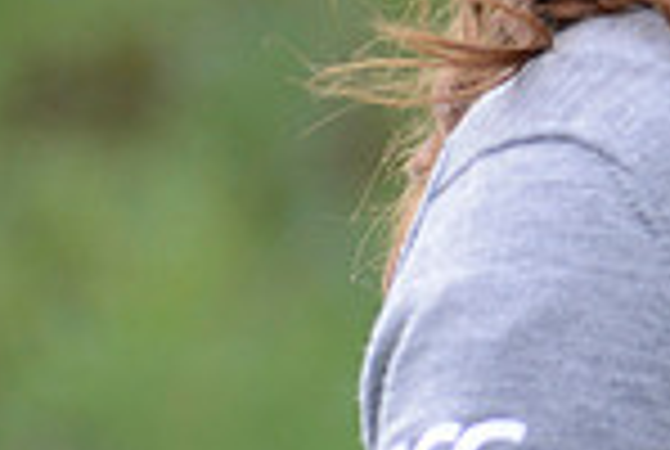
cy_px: 2
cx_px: 1219
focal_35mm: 776
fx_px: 14471
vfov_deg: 1.8
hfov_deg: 2.6
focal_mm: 200
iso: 250
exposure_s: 1/250
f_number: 5.6
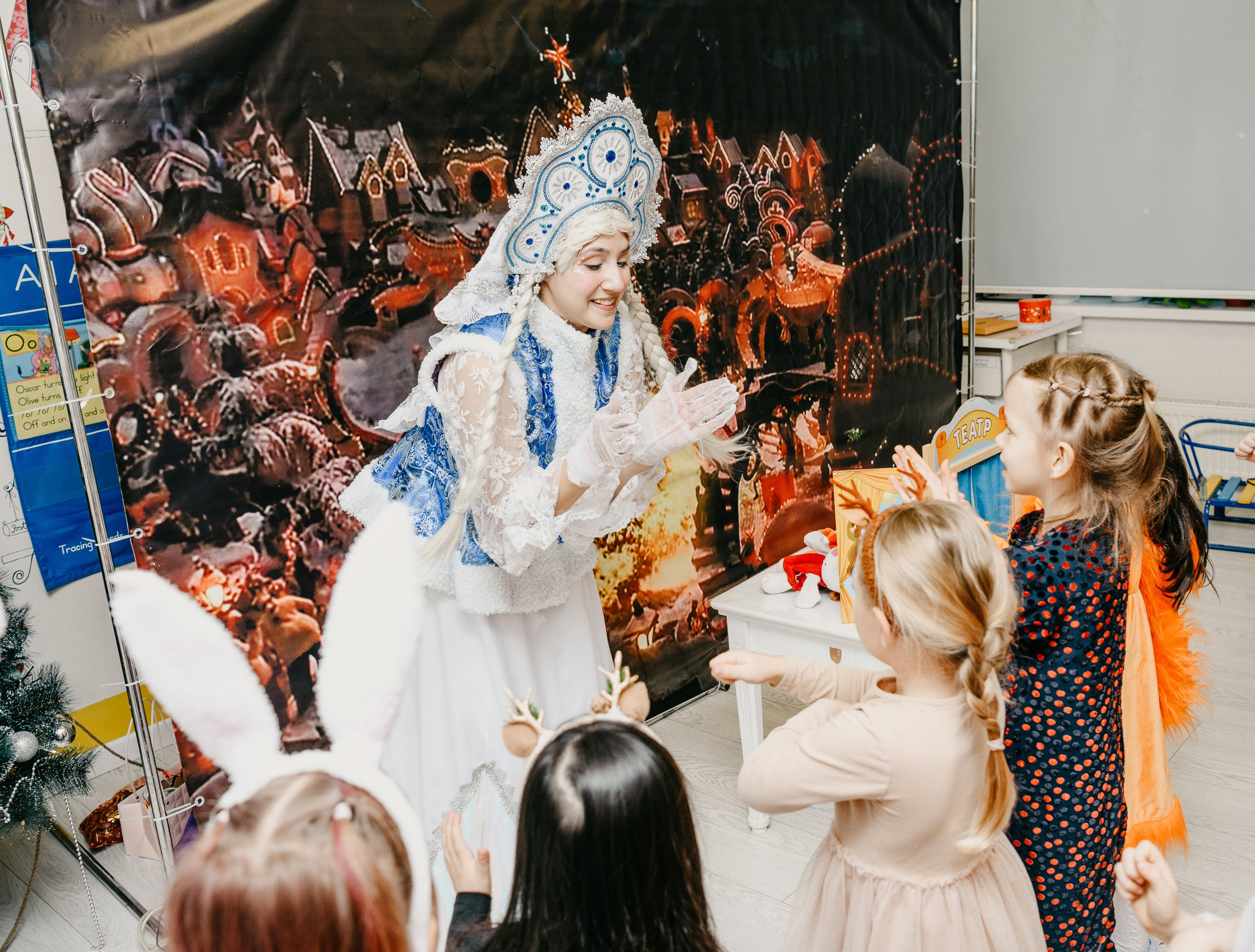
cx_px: 686
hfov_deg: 56.3
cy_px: 412
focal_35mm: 32
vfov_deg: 44.2
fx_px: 1170
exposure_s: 1/160
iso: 250
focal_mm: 24
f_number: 4
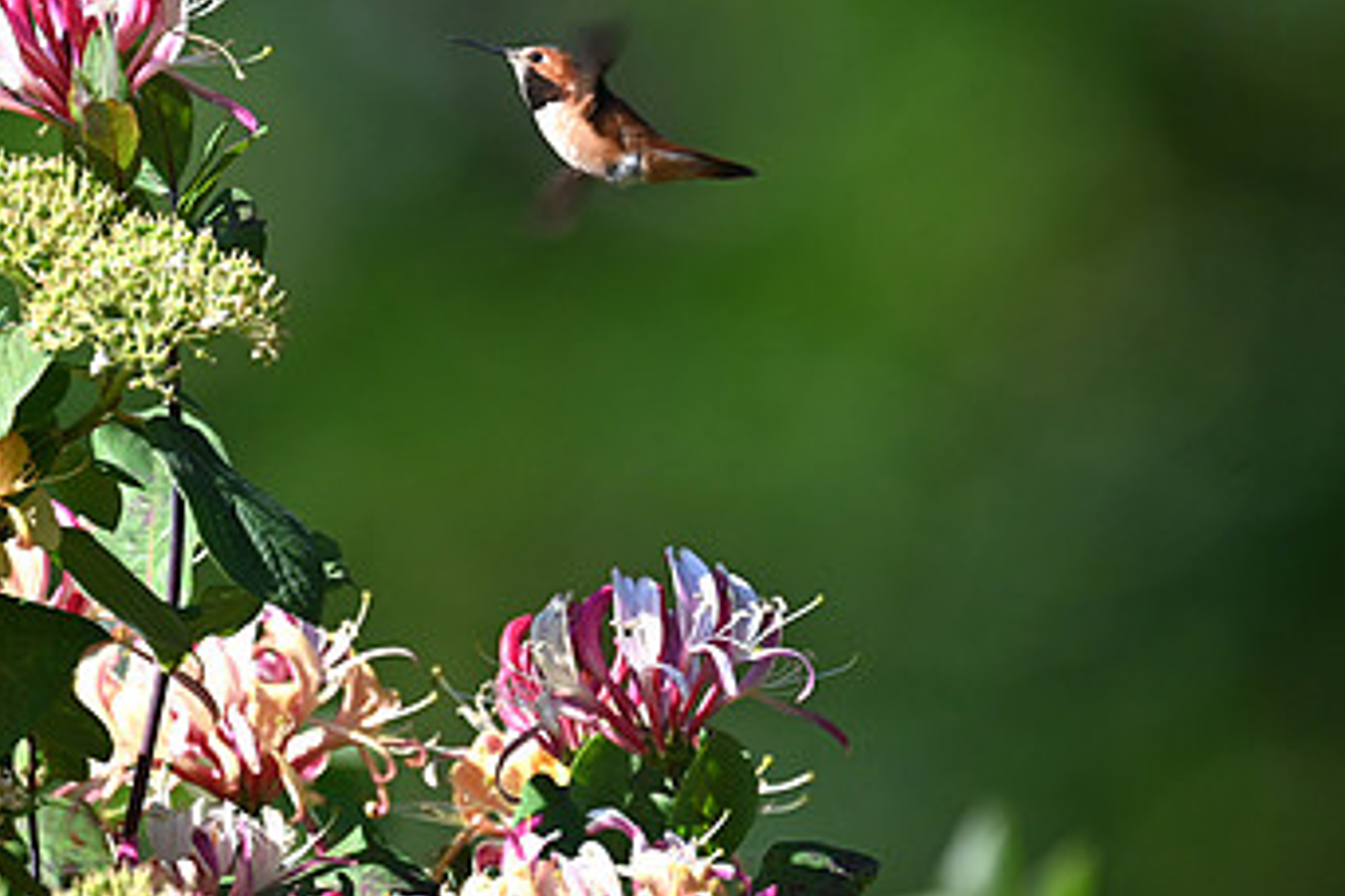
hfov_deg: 1.5
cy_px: 379
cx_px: 287
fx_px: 50695
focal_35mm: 1357
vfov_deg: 1.0
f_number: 6.3
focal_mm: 800
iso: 400
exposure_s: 1/800
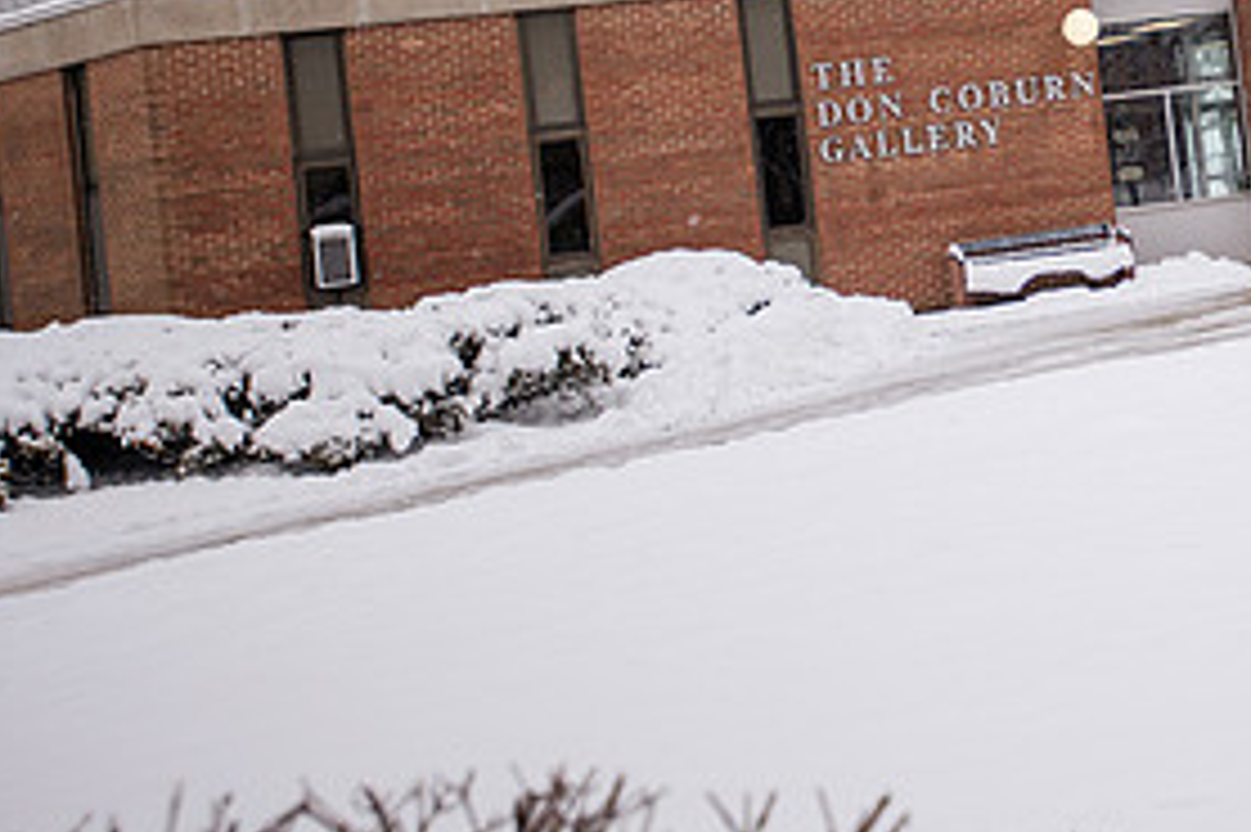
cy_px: 25
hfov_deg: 26.3
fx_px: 2535
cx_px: 1246
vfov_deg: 18.2
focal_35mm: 73
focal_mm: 35
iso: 160
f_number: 3.2
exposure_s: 1/500
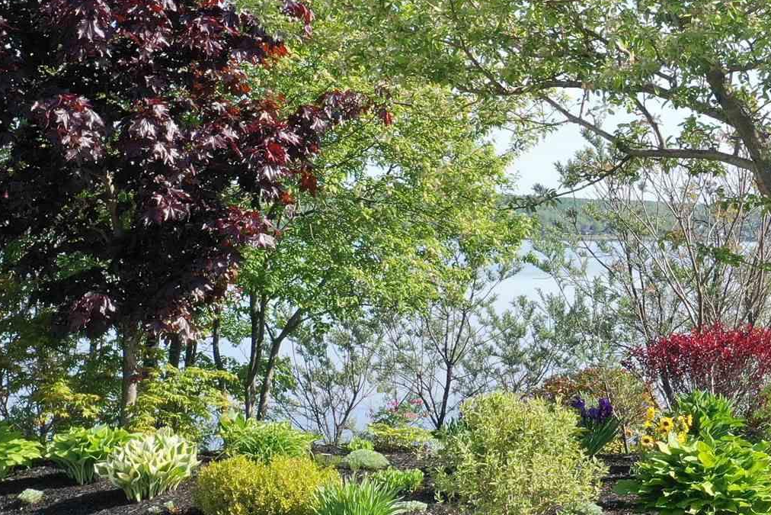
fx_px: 1821
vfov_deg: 16.1
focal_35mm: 85
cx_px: 825
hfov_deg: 22.7
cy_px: 198
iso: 100
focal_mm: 10.26
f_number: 5
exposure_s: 1/240
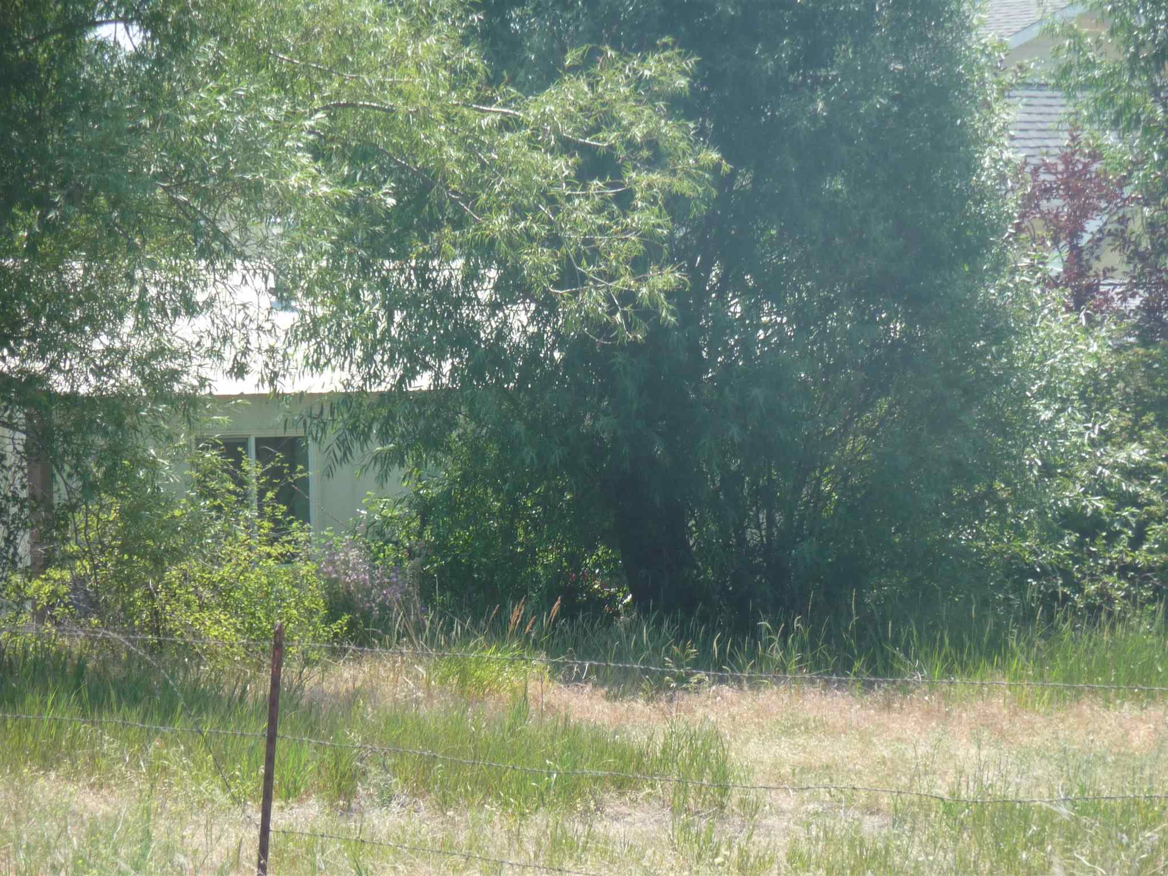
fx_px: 9448
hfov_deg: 7.1
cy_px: 438
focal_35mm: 280
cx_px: 584
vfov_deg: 5.3
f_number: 4.9
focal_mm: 47
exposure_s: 1/200
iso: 100
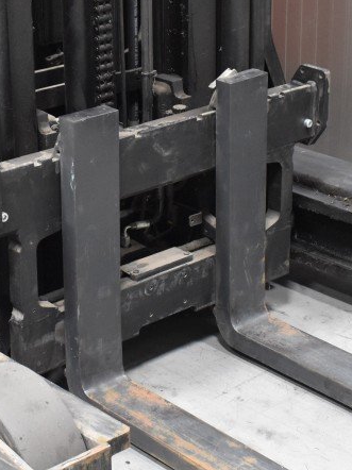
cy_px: 215
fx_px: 1276
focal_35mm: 94
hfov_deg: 15.7
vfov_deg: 20.9
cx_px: 157
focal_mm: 24
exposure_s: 1/20
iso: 1600
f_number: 5
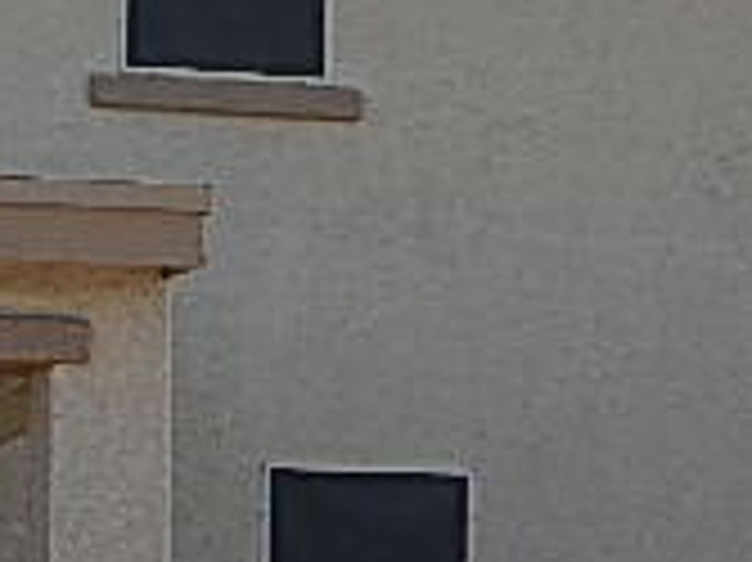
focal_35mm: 146
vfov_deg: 10.1
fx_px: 3169
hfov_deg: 13.4
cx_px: 18
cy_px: 486
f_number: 3.4
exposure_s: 1/800
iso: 125
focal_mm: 6.8
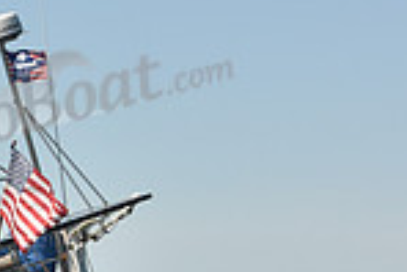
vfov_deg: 5.0
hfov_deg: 7.3
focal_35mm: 274
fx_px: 3101
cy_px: 290
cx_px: -294
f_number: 6.3
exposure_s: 1/800
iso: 250
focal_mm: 70
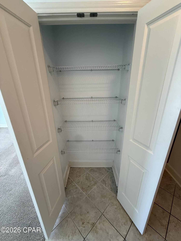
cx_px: 90
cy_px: 120
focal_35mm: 14
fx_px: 98
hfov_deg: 85.7
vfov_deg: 102.1
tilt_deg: -20.0
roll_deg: +0.7
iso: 250
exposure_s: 1/120
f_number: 2.2
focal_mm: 2.22
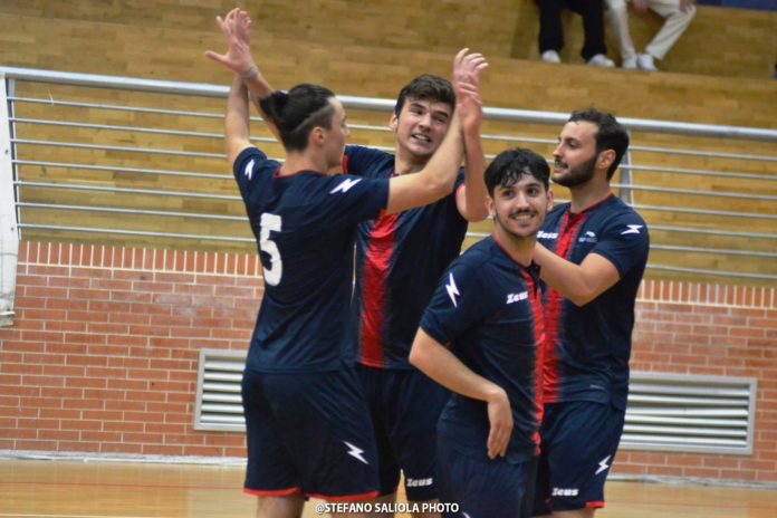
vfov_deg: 6.8
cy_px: 259
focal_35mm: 202
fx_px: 4370
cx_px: 388
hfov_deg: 10.2
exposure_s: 1/200
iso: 3200
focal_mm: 135
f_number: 4.2
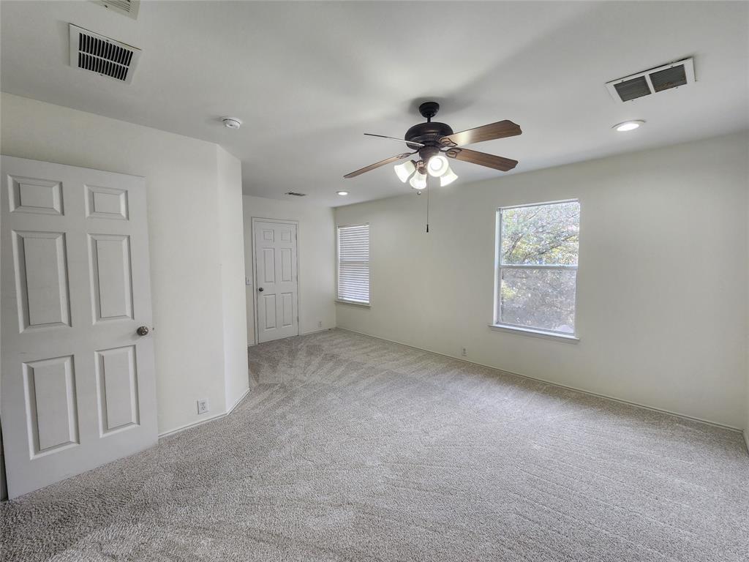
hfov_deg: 106.2
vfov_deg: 89.9
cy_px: 281
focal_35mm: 13
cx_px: 374
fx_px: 281
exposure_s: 1/60
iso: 80
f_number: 2.2
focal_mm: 2.2
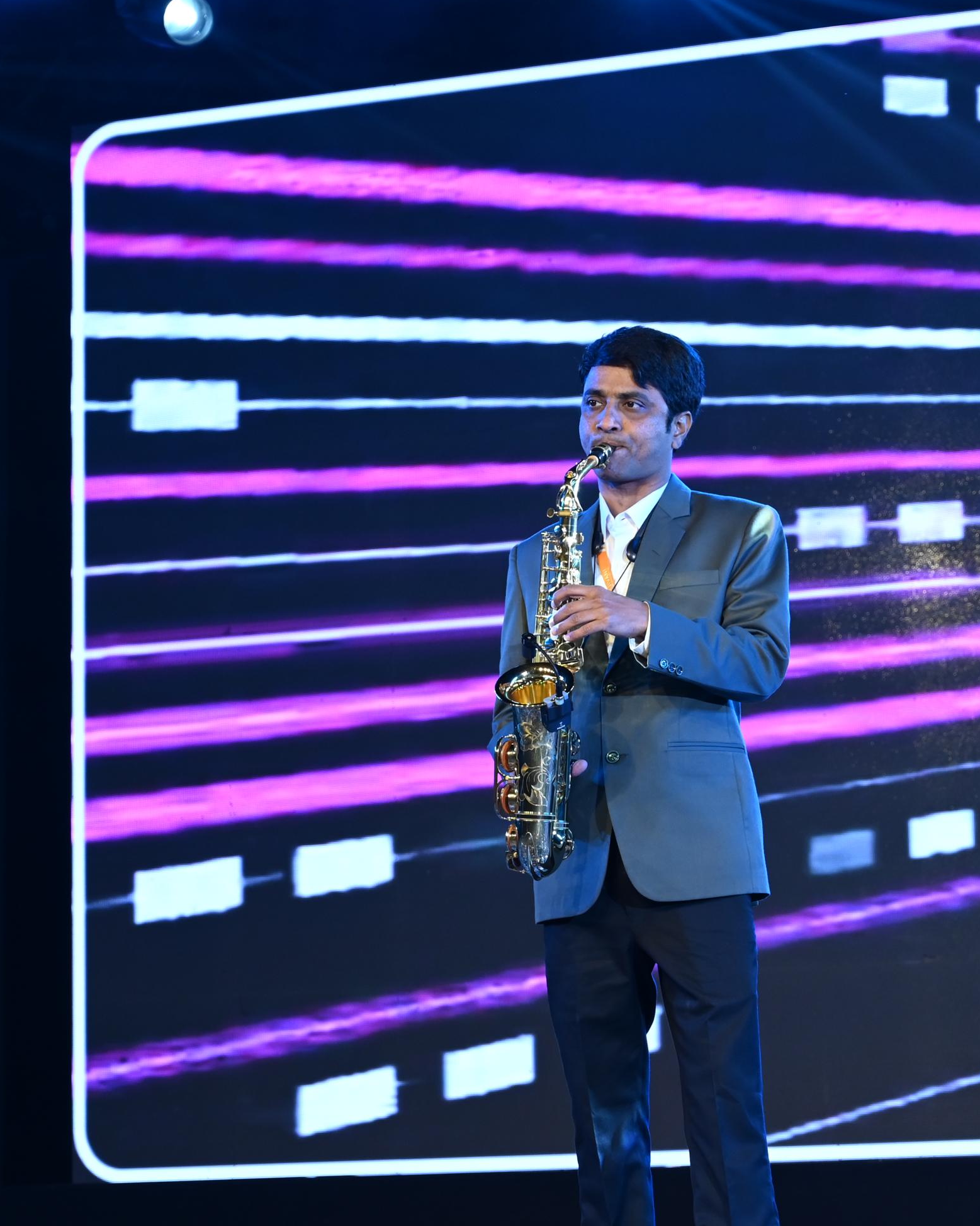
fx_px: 4025
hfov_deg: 13.8
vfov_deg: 17.3
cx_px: 872
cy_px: 579
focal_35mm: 111
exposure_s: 1/125
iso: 800
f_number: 5.6
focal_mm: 60
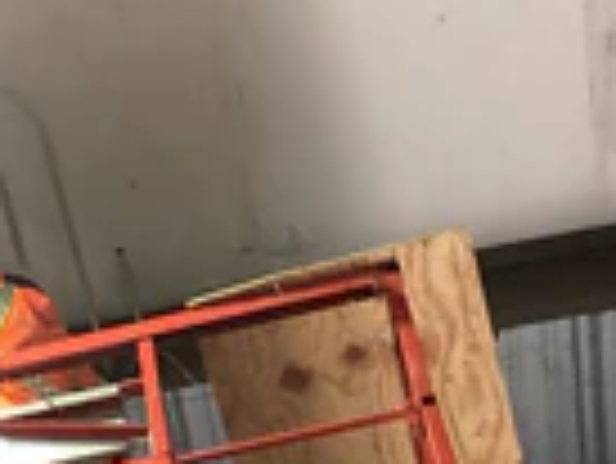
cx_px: -121
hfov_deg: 16.7
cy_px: 331
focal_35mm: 113
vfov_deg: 13.1
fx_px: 2013
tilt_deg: +48.8
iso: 320
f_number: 2.4
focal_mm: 3.3
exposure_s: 1/60
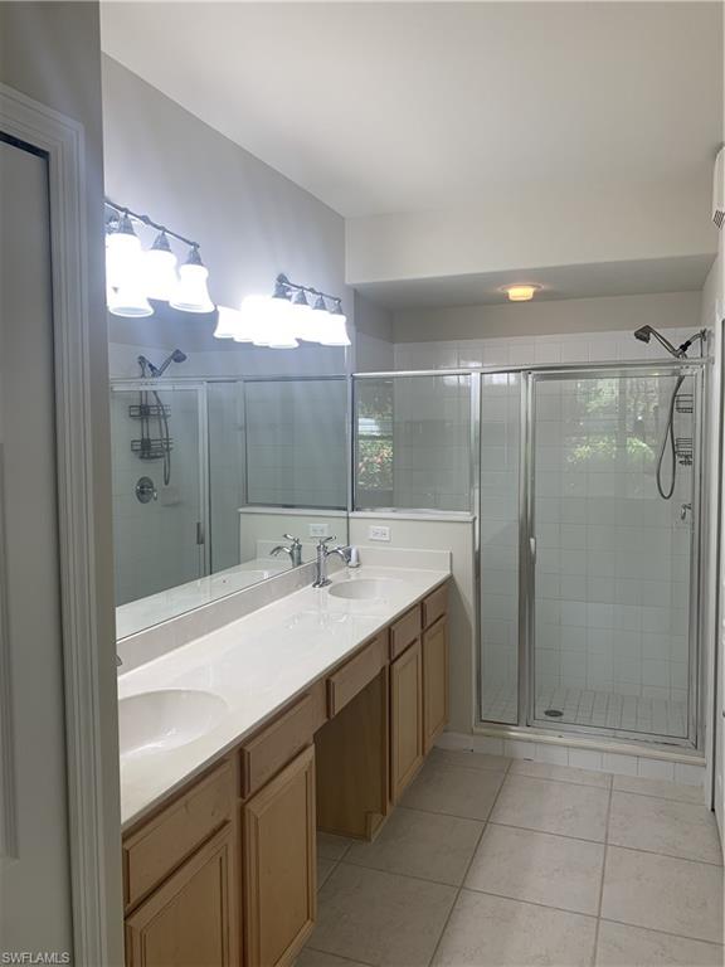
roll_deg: +0.1
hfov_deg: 53.1
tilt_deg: -2.8
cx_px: 362
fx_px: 726
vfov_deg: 67.3
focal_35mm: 26
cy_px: 484
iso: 50
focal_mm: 4.25
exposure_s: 1/120
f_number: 1.8
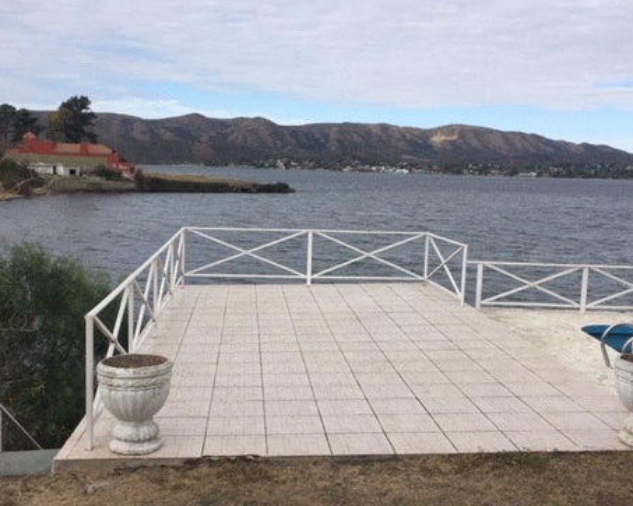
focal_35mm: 40
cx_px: 316
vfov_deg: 37.3
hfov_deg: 45.8
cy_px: 271
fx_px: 749
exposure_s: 1/1721
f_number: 2.2
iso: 32
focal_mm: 4.15
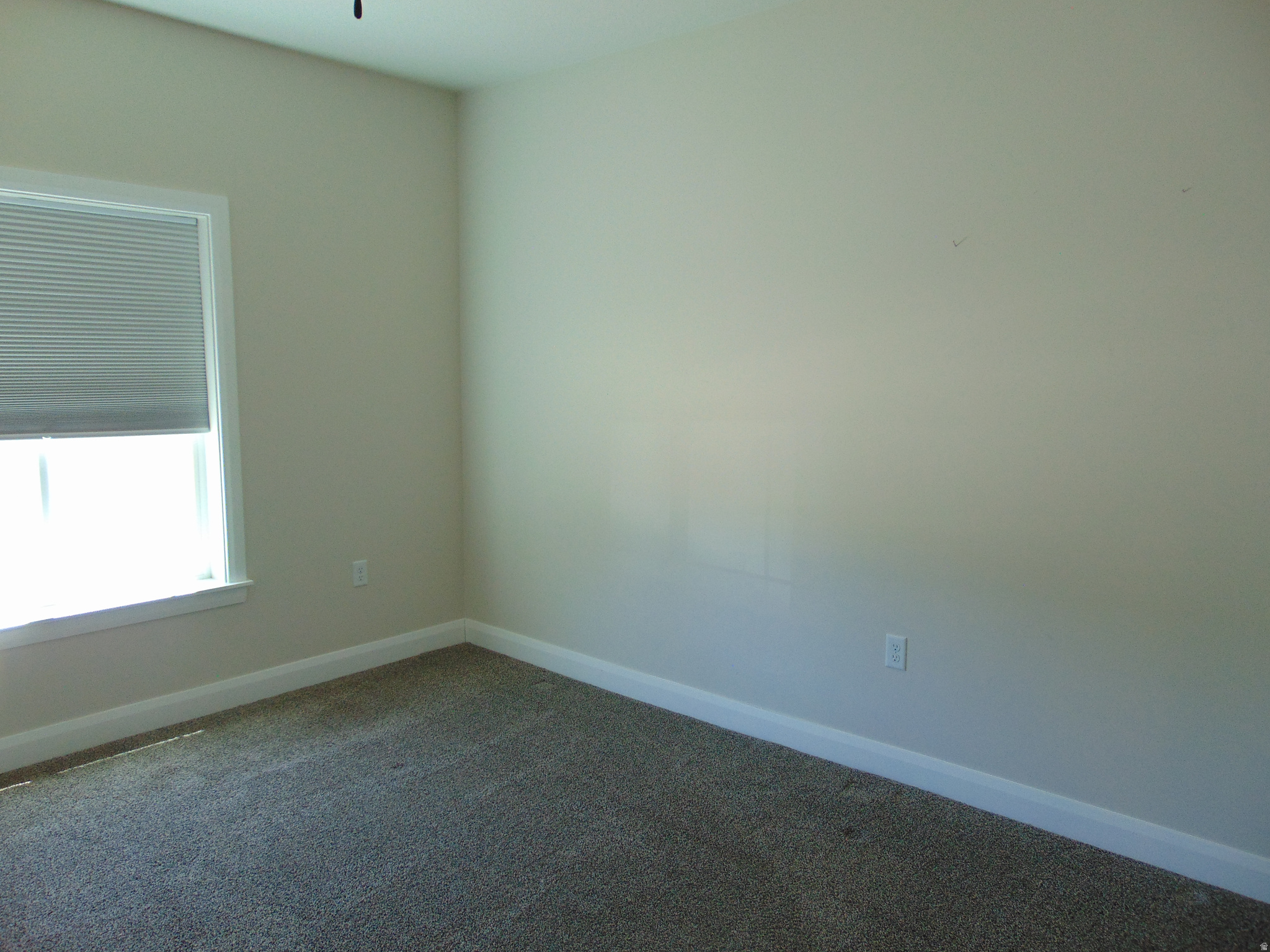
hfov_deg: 69.4
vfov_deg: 54.9
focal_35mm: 25
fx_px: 917
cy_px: 476
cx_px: 635
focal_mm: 4.5
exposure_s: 1/30
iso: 100
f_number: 3
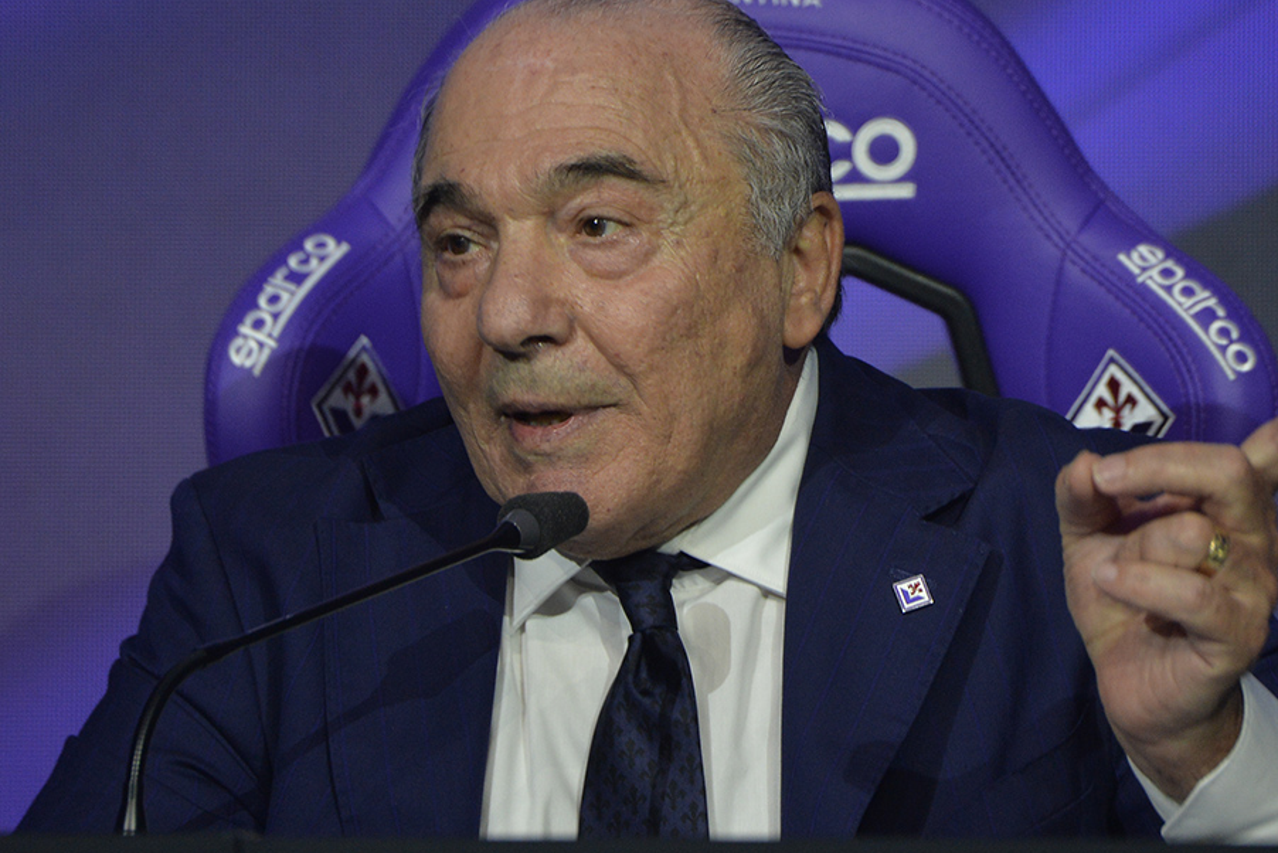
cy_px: 361
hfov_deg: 3.9
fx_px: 18891
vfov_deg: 2.6
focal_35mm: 532
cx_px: 601
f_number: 5.6
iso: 2000
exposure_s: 1/200
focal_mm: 400
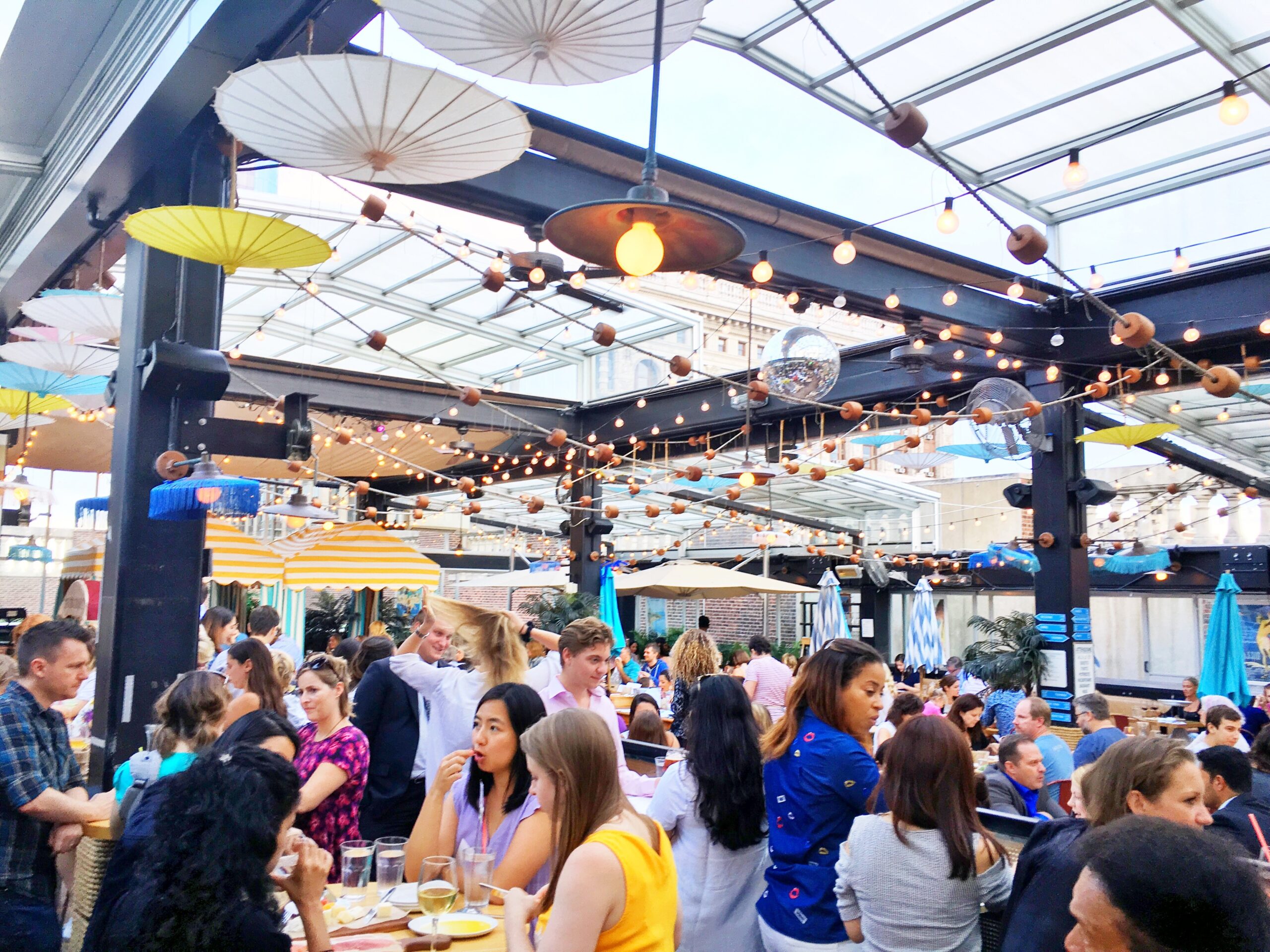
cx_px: 635
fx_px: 1064
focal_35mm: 29
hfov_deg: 61.7
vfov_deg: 48.2
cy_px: 476
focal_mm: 4.15
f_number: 2.2
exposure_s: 1/60
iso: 32
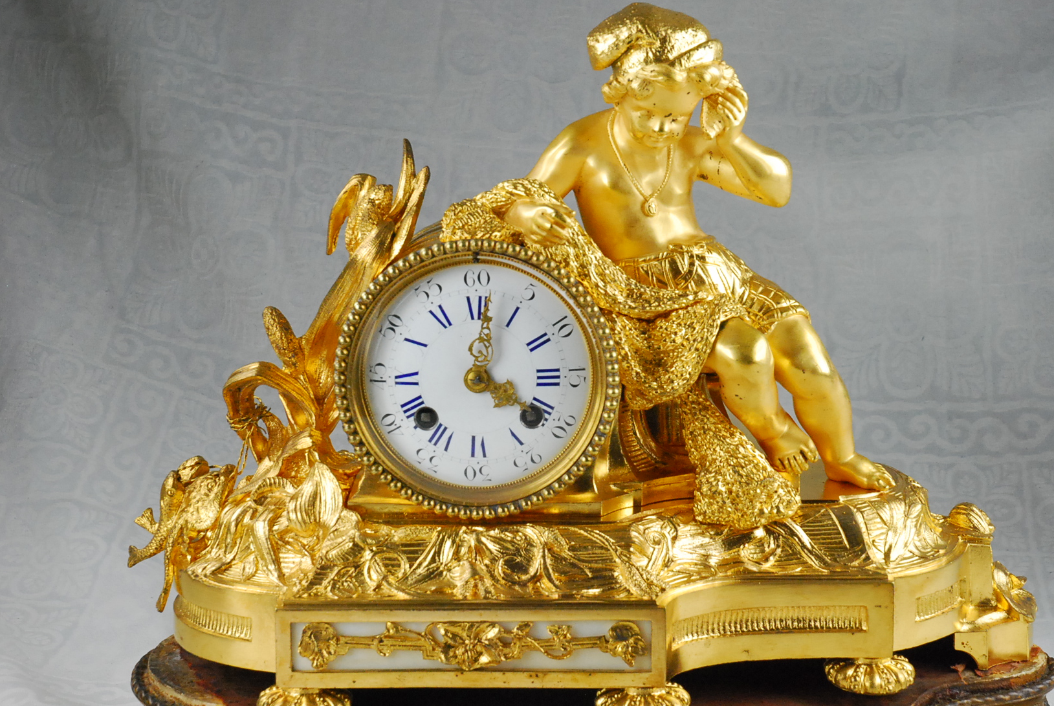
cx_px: 609
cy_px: 348
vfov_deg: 16.7
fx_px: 2404
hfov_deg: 24.7
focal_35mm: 82
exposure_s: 1/640
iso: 1250
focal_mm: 46
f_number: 13
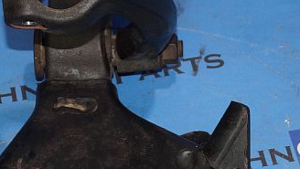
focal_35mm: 172
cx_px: 151
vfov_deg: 7.1
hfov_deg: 12.5
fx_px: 1371
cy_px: 132
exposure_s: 1/160
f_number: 5.6
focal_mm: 45
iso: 800
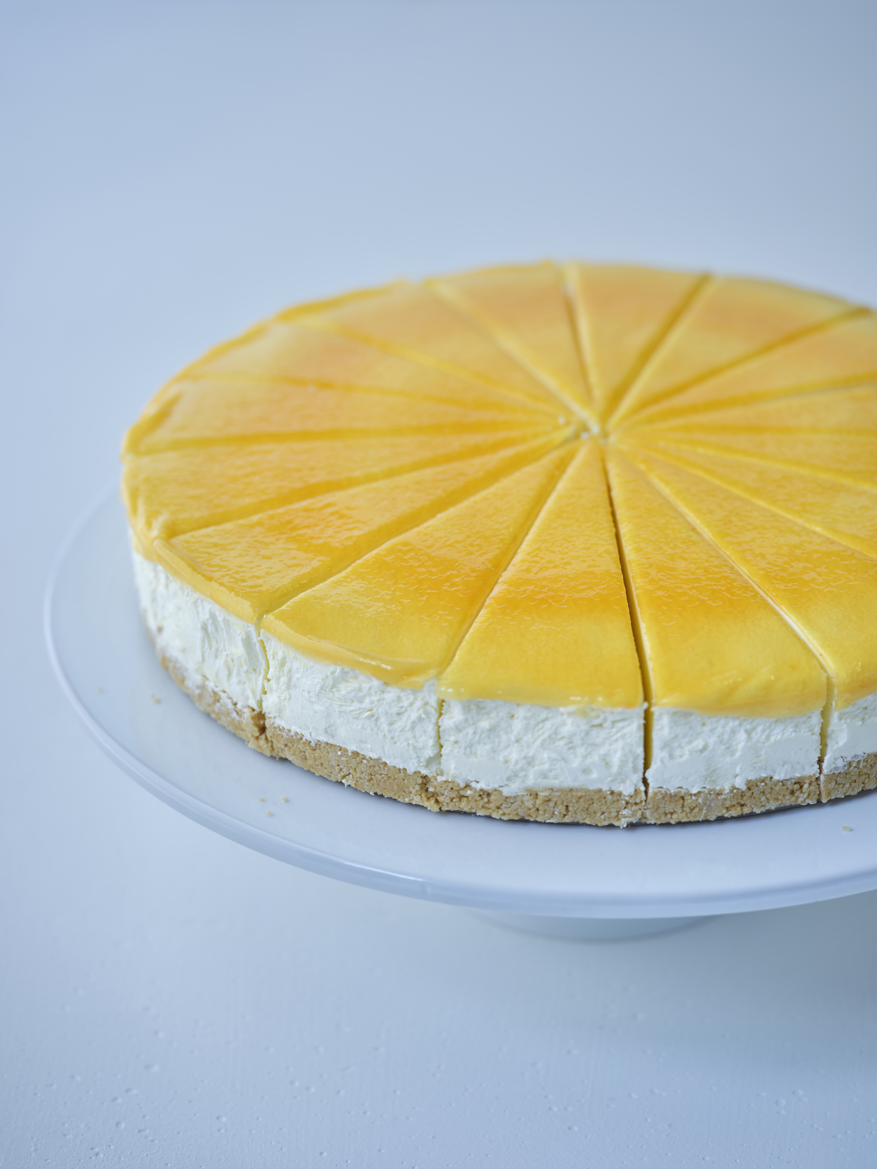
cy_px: 588
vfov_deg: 20.4
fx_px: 3243
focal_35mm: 96
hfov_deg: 15.4
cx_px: 442
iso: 100
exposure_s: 1/25
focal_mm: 120
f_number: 5
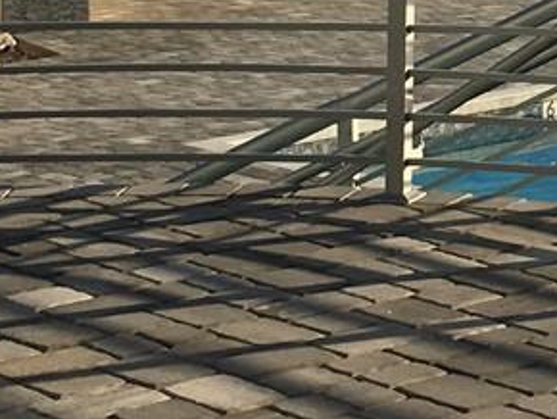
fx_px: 2577
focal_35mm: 160
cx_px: 626
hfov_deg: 12.1
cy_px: -225
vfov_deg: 9.0
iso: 25
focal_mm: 4.15
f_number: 2.2
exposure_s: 1/1570
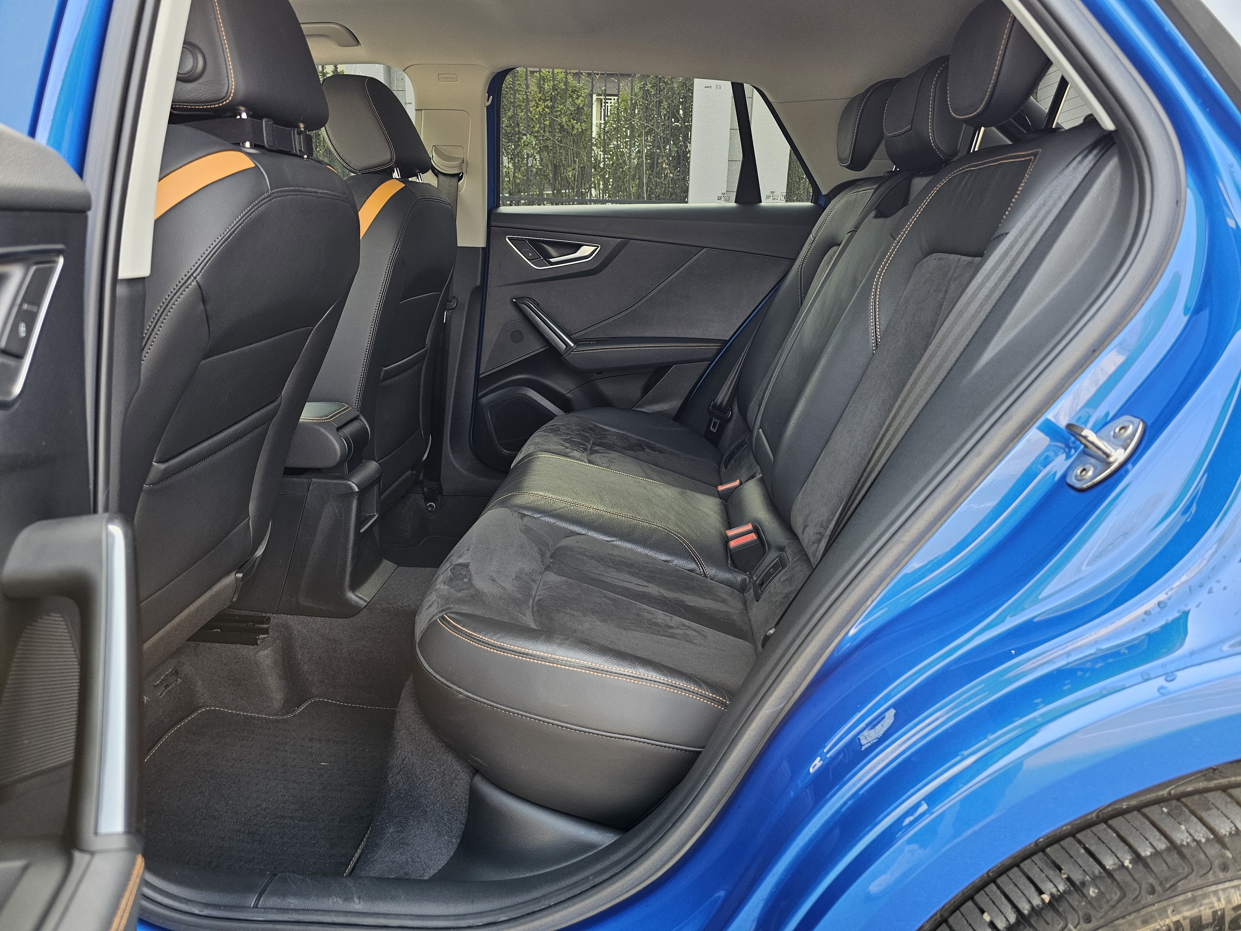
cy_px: 466
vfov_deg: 58.9
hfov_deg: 73.9
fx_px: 825
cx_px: 620
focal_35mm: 23
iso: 100
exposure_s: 1/190
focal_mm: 6.3
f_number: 1.7
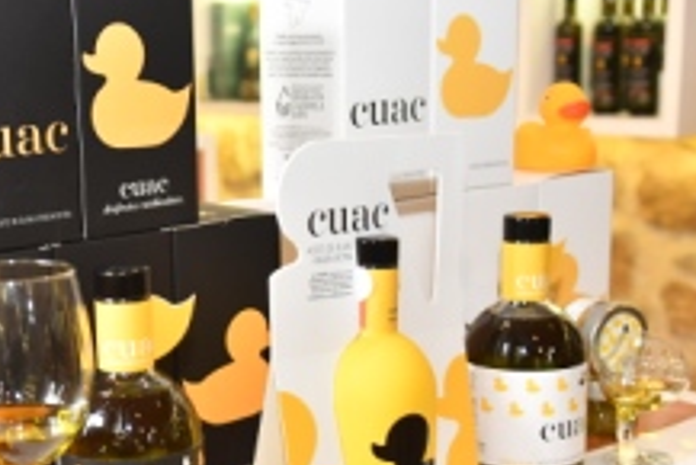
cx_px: 160
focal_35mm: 68
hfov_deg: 29.1
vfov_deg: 20.0
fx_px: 1315
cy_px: 326
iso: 800
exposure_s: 1/50
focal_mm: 22
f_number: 2.8
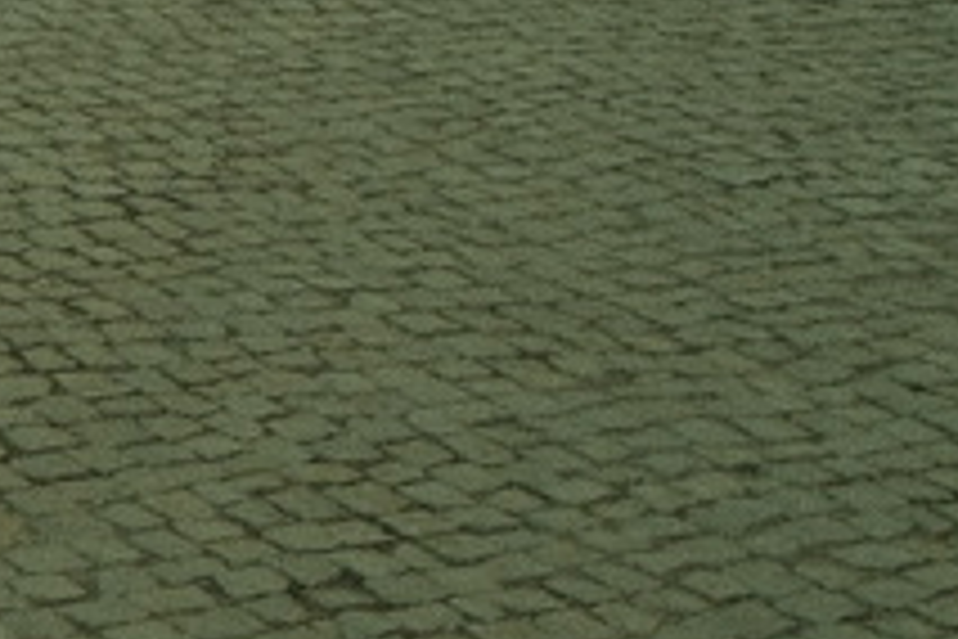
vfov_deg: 8.2
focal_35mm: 153
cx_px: -1084
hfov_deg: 11.7
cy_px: -940
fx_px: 4071
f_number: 5.6
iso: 320
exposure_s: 1/200
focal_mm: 20.3
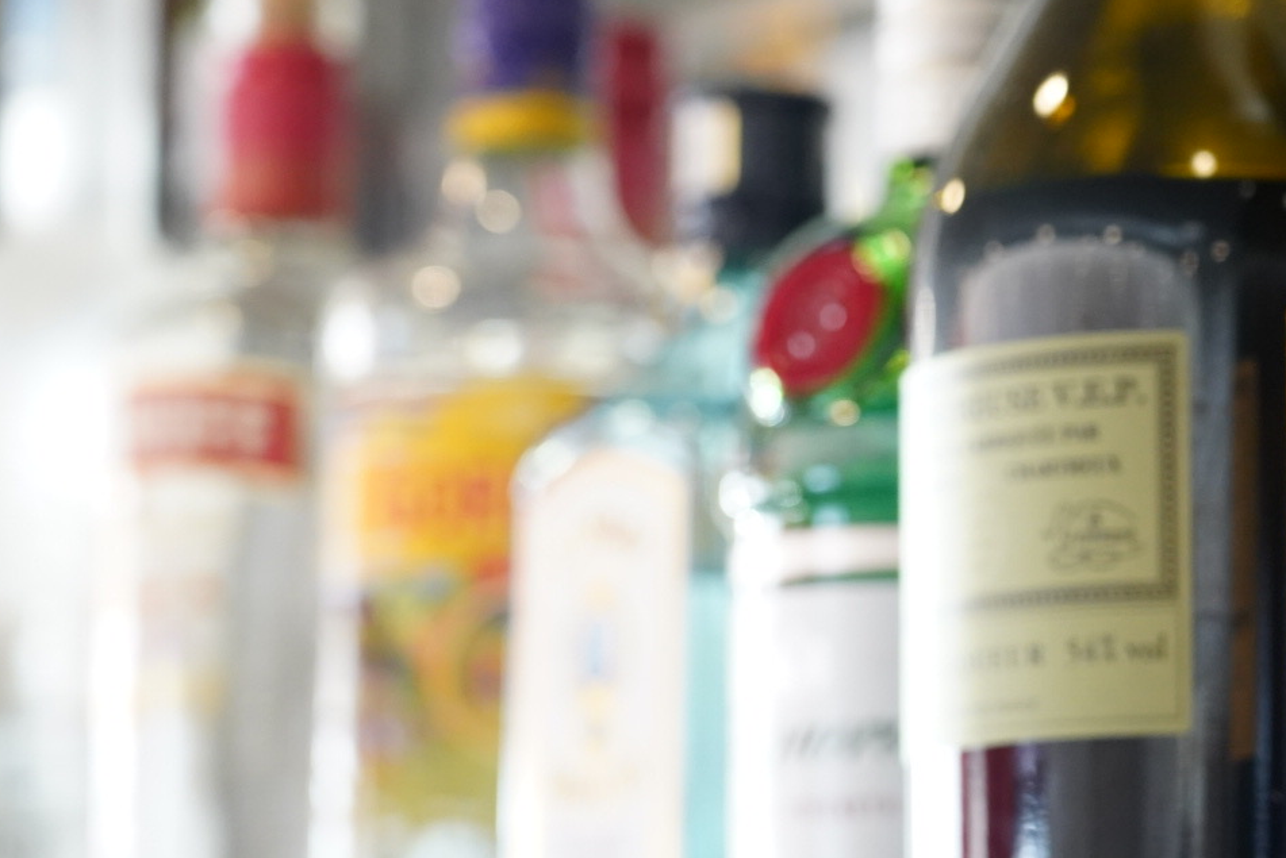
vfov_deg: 9.0
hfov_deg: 13.4
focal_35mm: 153
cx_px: 748
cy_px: 357
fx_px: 5468
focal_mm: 90
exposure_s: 1/100
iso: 4000
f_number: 4
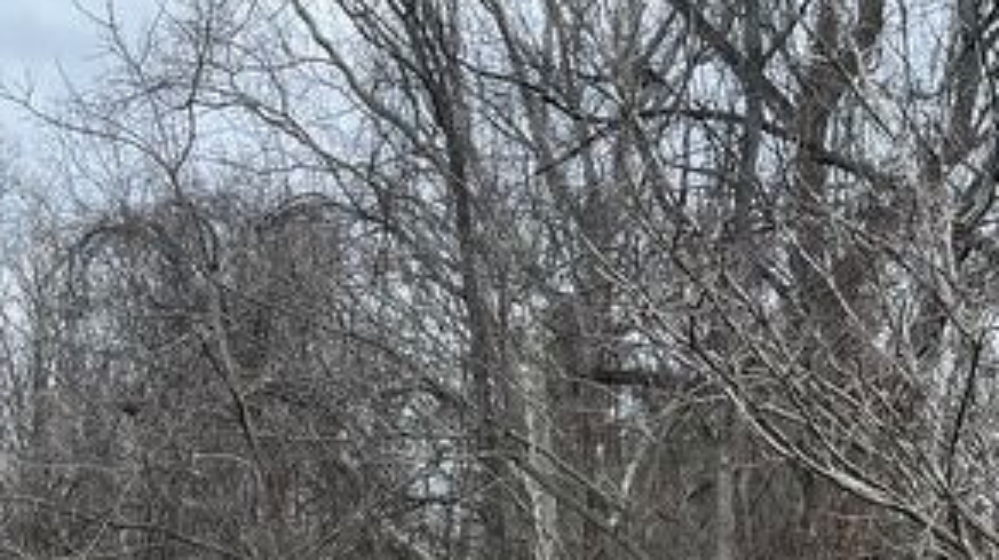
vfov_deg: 14.4
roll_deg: -1.4
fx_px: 2064
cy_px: 842
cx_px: 563
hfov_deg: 27.2
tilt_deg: +1.8
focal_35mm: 78
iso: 50
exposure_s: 1/477
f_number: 1.6
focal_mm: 5.1
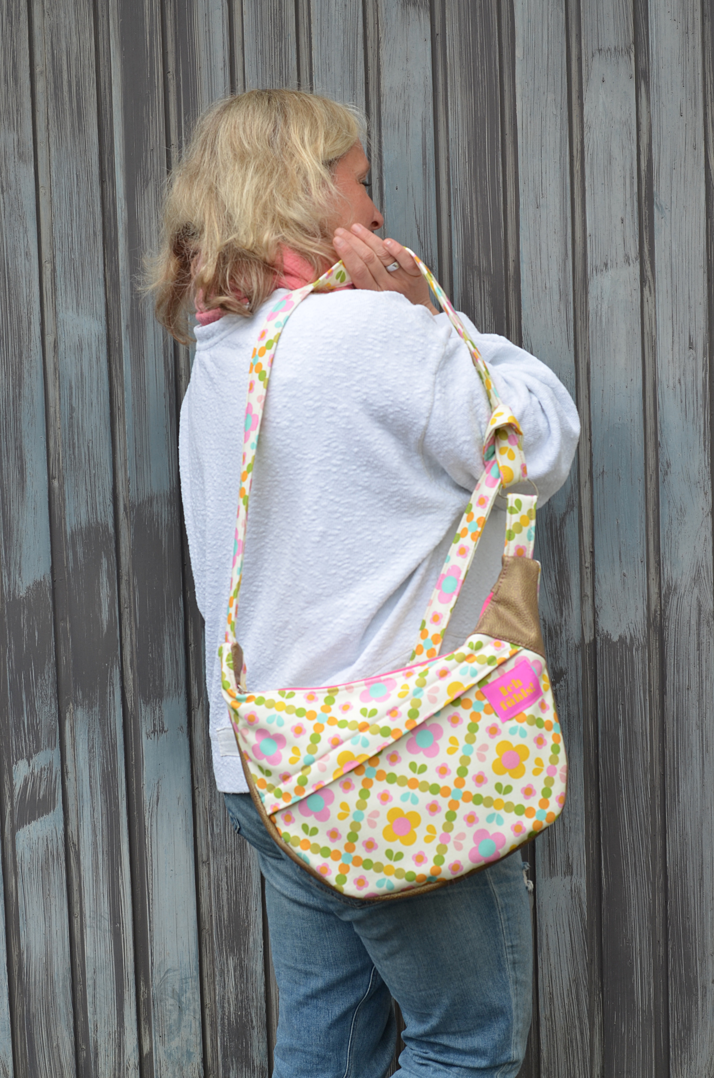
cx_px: 357
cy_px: 539
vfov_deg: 27.0
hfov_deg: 18.1
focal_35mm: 75
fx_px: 2241
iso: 200
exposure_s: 1/160
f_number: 6.3
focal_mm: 50
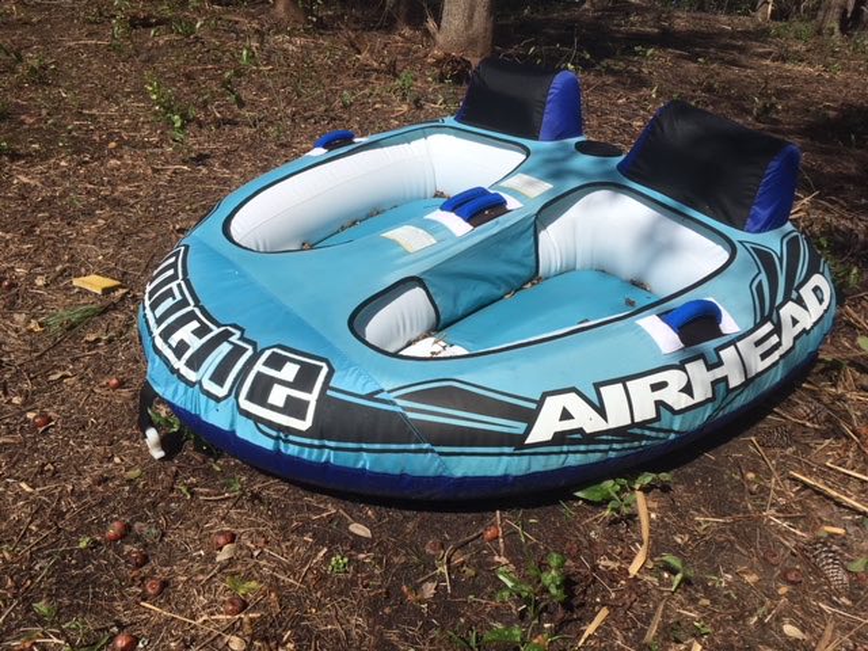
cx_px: 434
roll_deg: -3.0
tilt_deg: -32.1
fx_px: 727
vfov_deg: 48.2
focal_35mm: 29
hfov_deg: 61.7
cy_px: 326
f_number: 2.2
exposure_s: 1/3344
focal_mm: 4.15
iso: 25
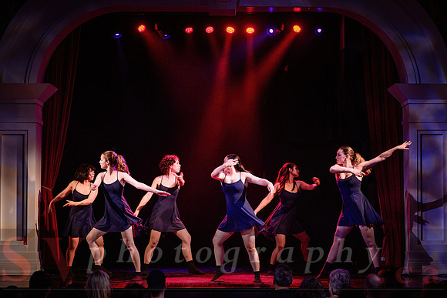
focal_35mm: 91
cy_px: 144
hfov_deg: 22.3
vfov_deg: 15.0
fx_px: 1136
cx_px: 234
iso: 1600
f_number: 2.8
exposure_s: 1/200
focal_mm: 86
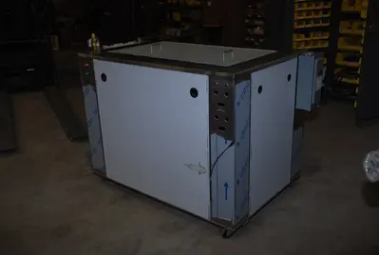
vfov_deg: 37.1
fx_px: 380
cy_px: 128
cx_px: 190
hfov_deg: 53.0
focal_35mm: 36
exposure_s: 1/60
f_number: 4
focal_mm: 24
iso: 200
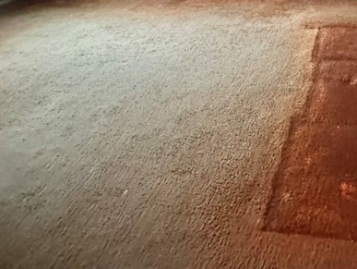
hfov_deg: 45.6
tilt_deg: -5.5
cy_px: -81
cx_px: 318
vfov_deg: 30.5
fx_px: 382
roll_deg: -0.2
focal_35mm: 37
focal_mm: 2.22
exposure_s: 1/30
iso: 1250
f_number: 2.2
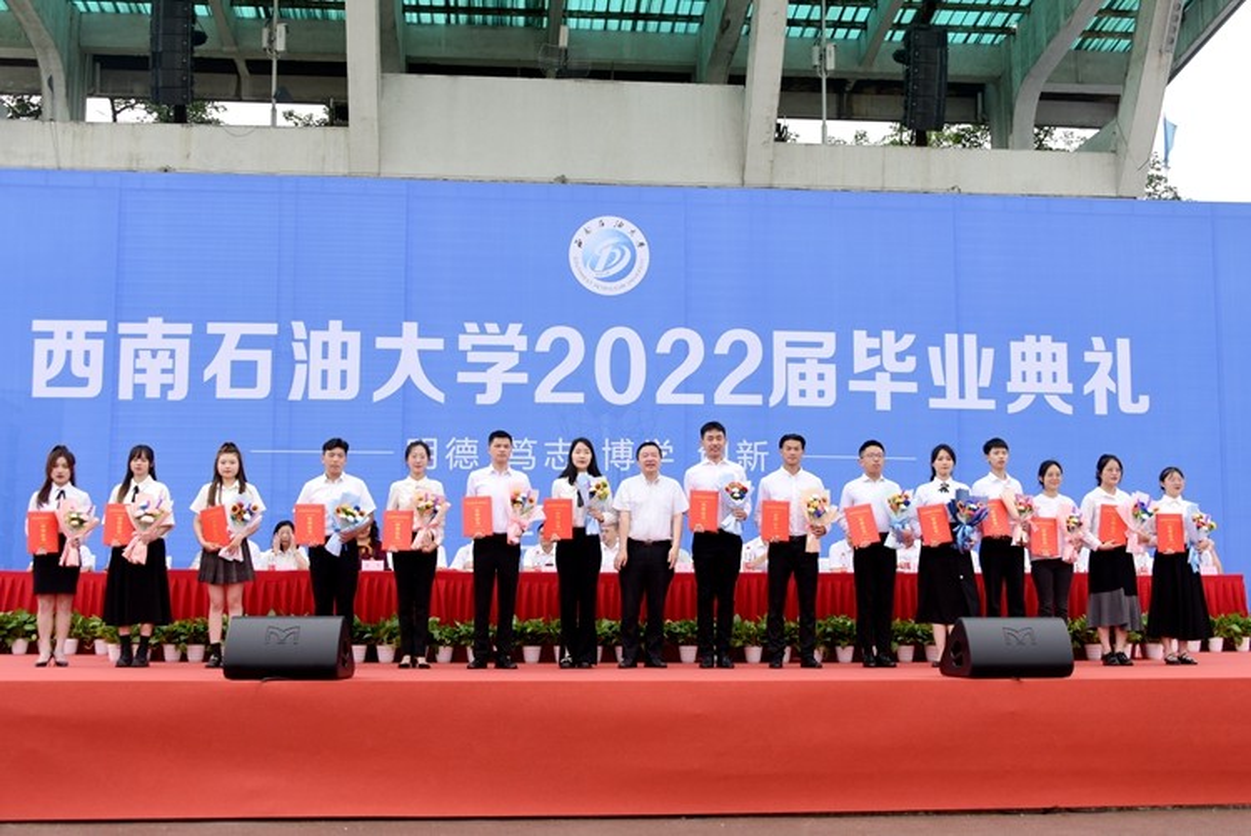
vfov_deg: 31.9
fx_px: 1460
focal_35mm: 42
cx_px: 626
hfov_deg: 46.4
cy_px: 418
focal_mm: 42
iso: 100
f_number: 6.3
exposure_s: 1/160
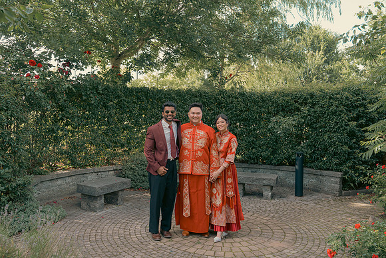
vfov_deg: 40.0
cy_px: 129
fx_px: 354
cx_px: 193
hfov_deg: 57.2
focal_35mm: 33
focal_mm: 33
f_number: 5.6
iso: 400
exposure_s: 1/160
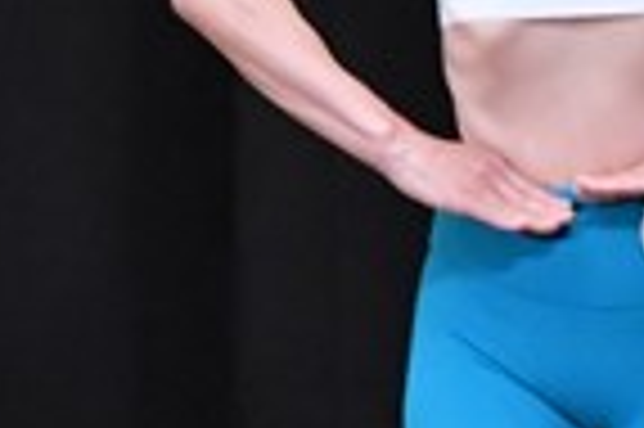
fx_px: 24748
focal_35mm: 1385
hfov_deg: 1.5
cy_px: 275
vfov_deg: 1.0
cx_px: 1241
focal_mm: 170
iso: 8000
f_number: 5.6
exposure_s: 1/400
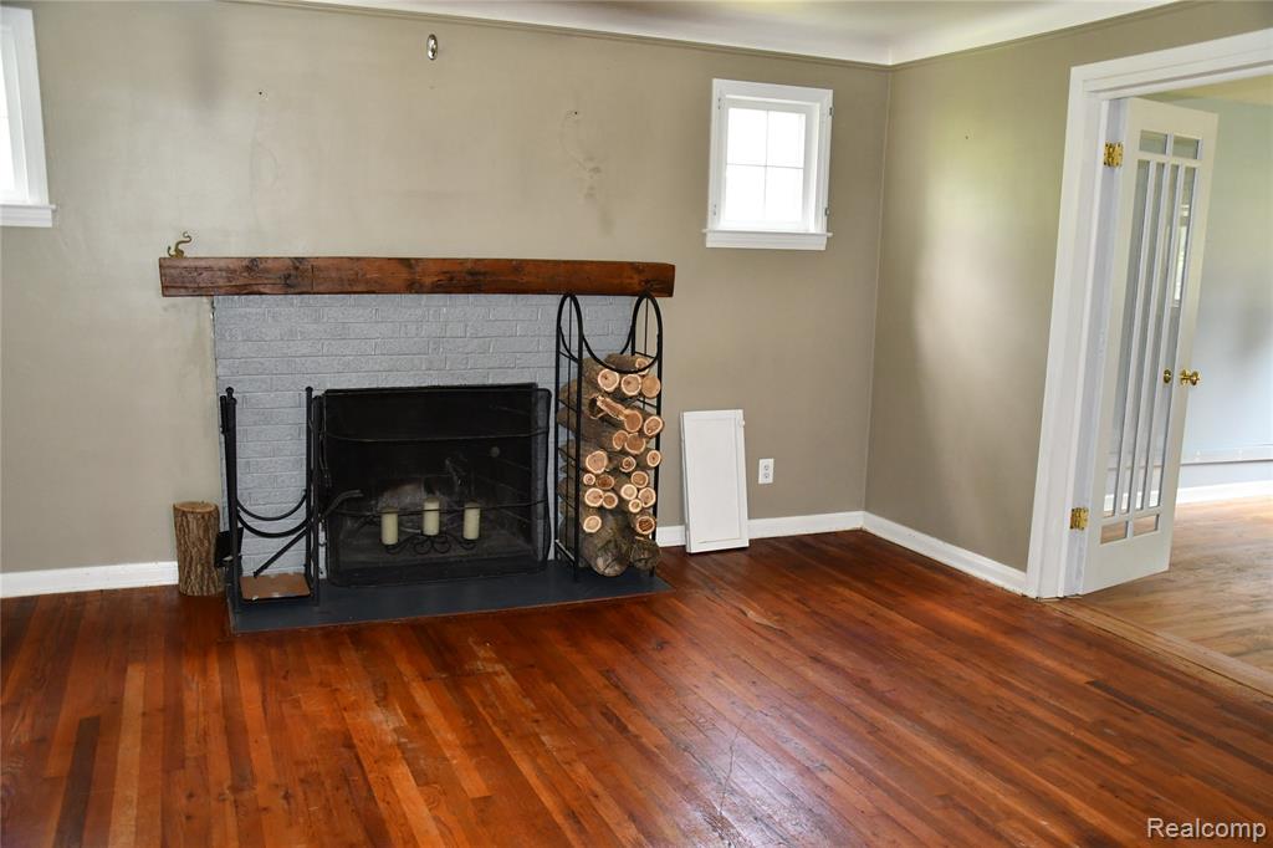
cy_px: 424
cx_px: 636
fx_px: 1096
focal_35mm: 31
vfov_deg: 42.3
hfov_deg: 60.3
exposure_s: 1/60
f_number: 3.8
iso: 1250
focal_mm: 21
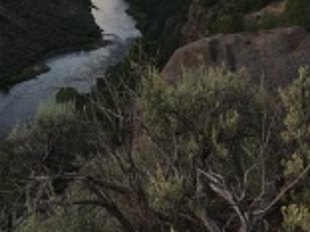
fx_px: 609
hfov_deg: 28.4
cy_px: -2
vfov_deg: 20.9
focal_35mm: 68
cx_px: 103
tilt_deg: -6.2
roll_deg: -2.8
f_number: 2.2
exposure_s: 1/120
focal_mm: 4.15
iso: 25
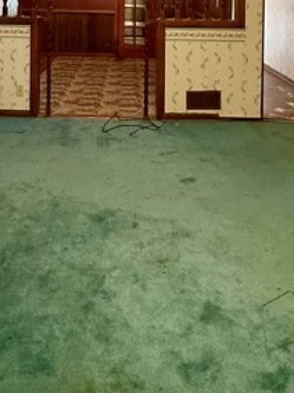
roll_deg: -0.9
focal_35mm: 38
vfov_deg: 41.9
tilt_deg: +0.5
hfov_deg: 37.5
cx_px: 115
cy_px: -7
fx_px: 431
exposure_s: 1/60
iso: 500
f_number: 2.2
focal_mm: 2.22
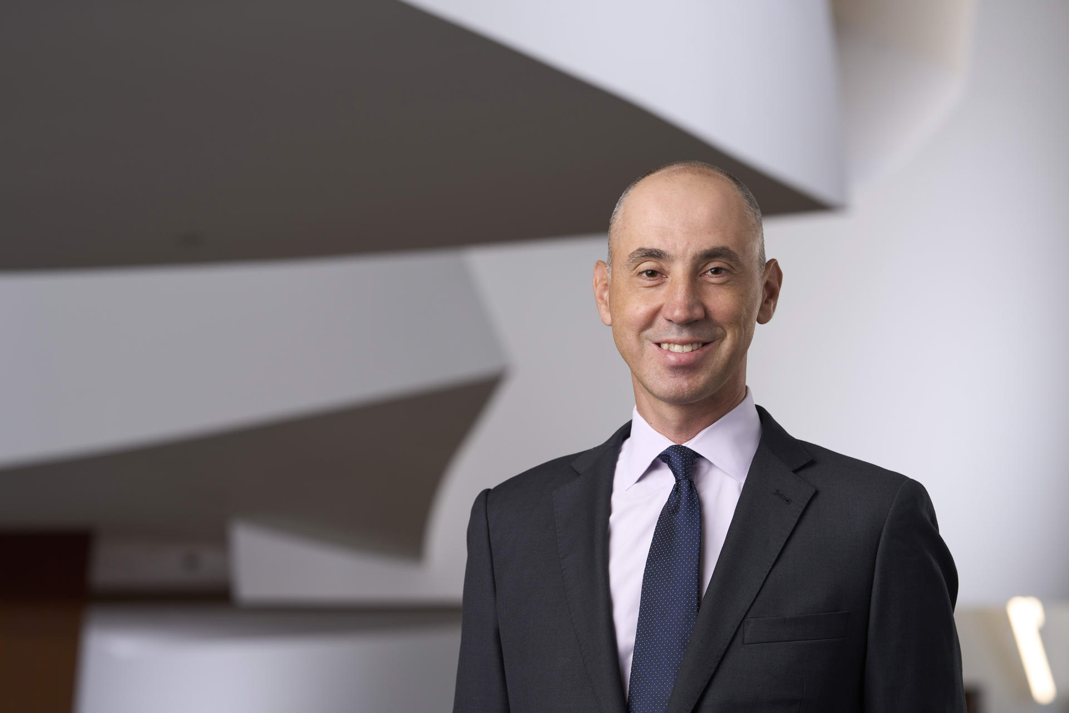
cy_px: 356
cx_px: 534
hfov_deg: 15.2
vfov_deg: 10.2
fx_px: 4008
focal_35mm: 135
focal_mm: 135
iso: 200
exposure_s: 1/60
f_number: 5.6
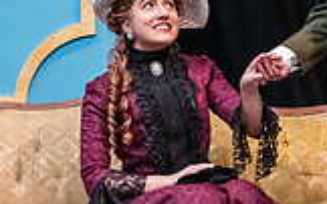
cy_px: 19
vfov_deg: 6.0
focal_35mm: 219
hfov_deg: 9.6
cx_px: 214
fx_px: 1950
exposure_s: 1/200
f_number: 3.2
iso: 3200
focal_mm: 60
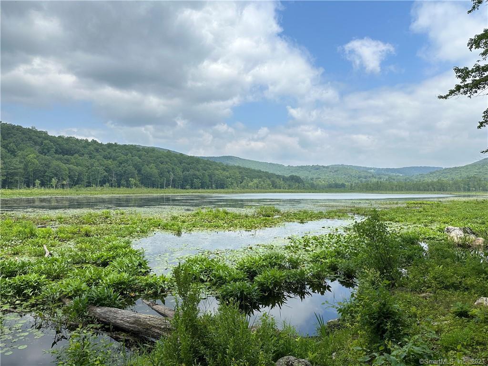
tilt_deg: +1.2
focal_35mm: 24
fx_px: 338
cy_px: 183
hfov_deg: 71.6
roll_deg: -0.6
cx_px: 244
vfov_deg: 56.8
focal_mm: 6.86
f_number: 1.78
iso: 80
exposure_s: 1/3597
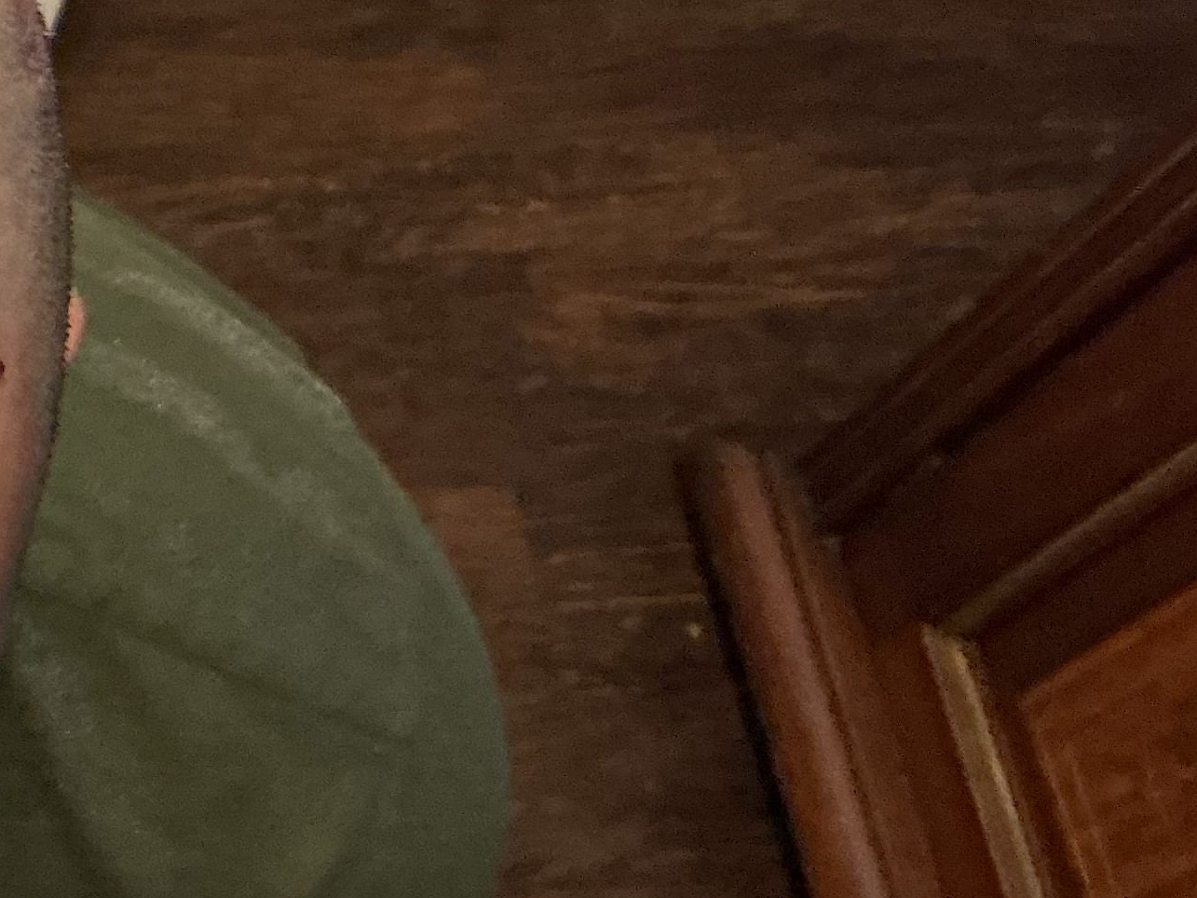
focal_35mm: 91
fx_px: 3147
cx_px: -631
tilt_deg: -63.4
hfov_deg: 18.8
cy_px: 173
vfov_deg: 16.1
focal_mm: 3
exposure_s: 1/40
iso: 200
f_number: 1.8
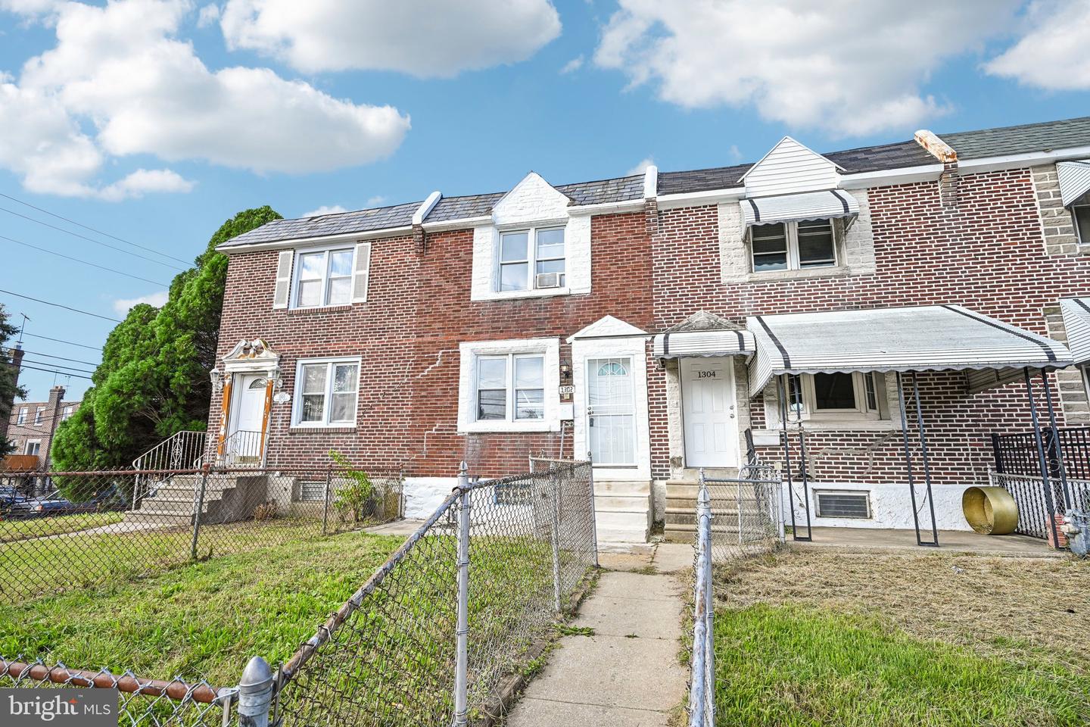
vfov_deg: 67.4
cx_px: 545
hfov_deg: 90.0
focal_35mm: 18
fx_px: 545
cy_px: 364
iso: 800
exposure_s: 1/640
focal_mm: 18
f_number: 8
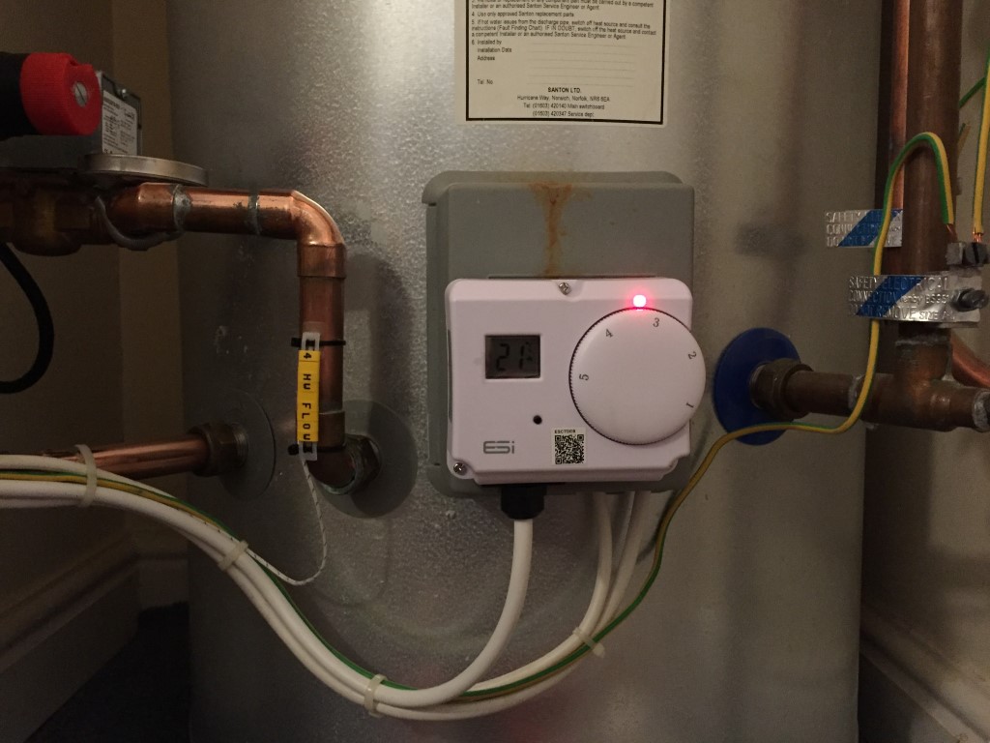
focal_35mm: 29
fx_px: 829
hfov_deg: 61.7
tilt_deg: -5.3
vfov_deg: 48.2
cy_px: 372
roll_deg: -0.6
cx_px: 495
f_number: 2.2
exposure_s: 1/17
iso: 500
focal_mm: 4.15
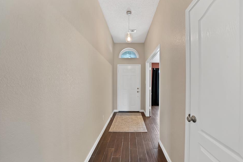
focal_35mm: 13
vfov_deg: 85.4
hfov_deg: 108.2
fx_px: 88
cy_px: 82
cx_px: 129
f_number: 9
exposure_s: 1
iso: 640
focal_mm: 12
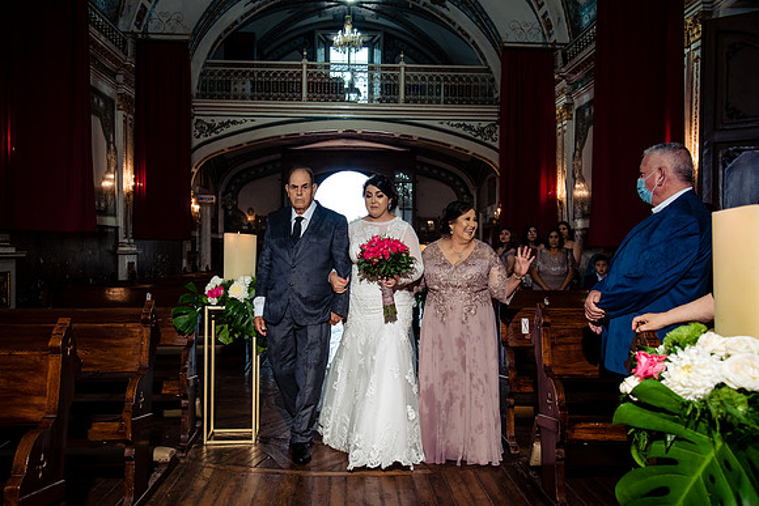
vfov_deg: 40.0
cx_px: 373
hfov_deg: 57.2
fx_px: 695
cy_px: 253
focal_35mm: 33
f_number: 5.6
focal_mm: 32
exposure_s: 1/160
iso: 1600
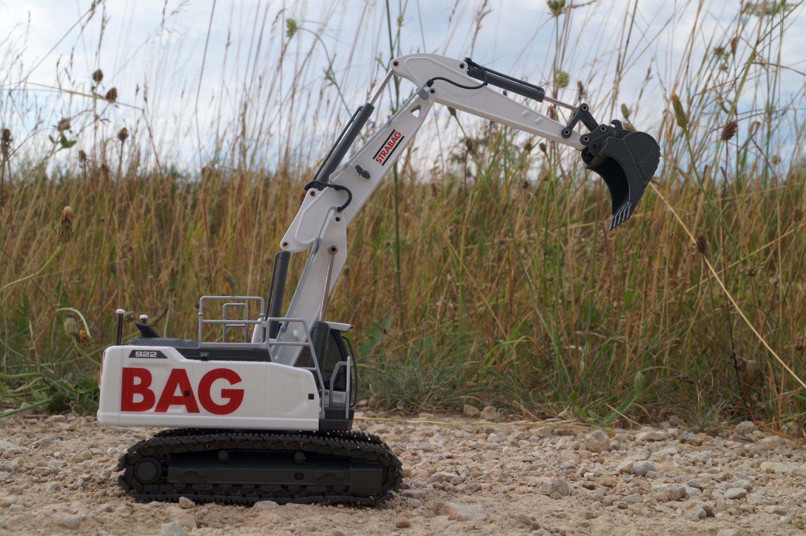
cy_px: 268
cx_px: 403
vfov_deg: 31.9
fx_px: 940
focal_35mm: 42
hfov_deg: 46.4
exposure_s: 1/60
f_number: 18
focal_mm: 28
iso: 160
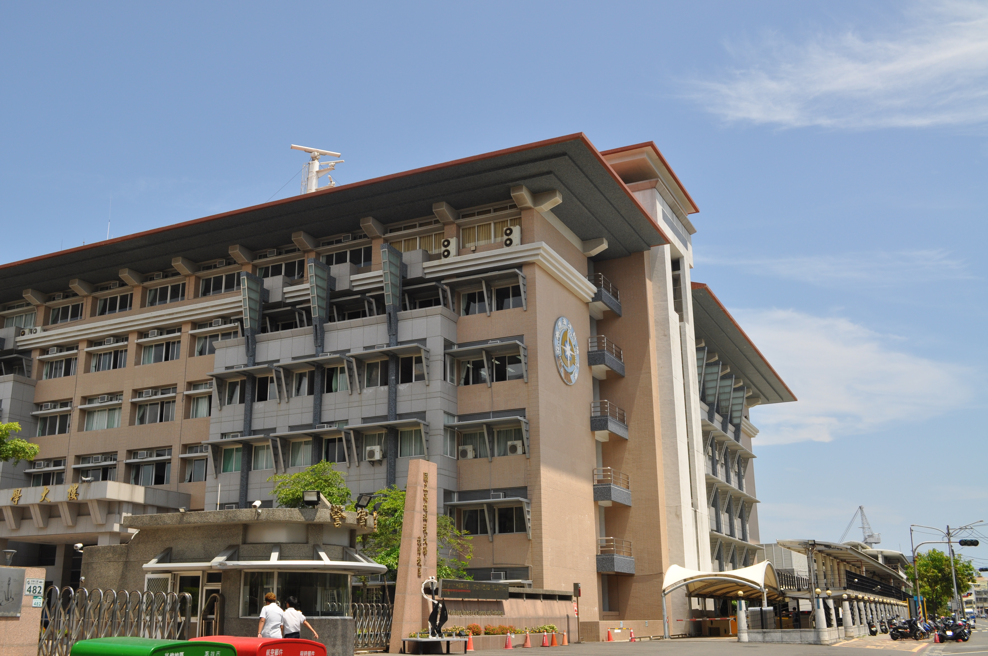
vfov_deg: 36.8
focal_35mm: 36
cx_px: 494
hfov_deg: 53.2
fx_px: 987
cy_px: 328
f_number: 10
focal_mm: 24
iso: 200
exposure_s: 1/400
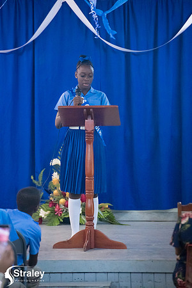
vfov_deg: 10.3
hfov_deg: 6.9
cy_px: 144
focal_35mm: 200
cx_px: 96
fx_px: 1600
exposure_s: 1/200
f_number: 6.3
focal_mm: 200
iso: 25600
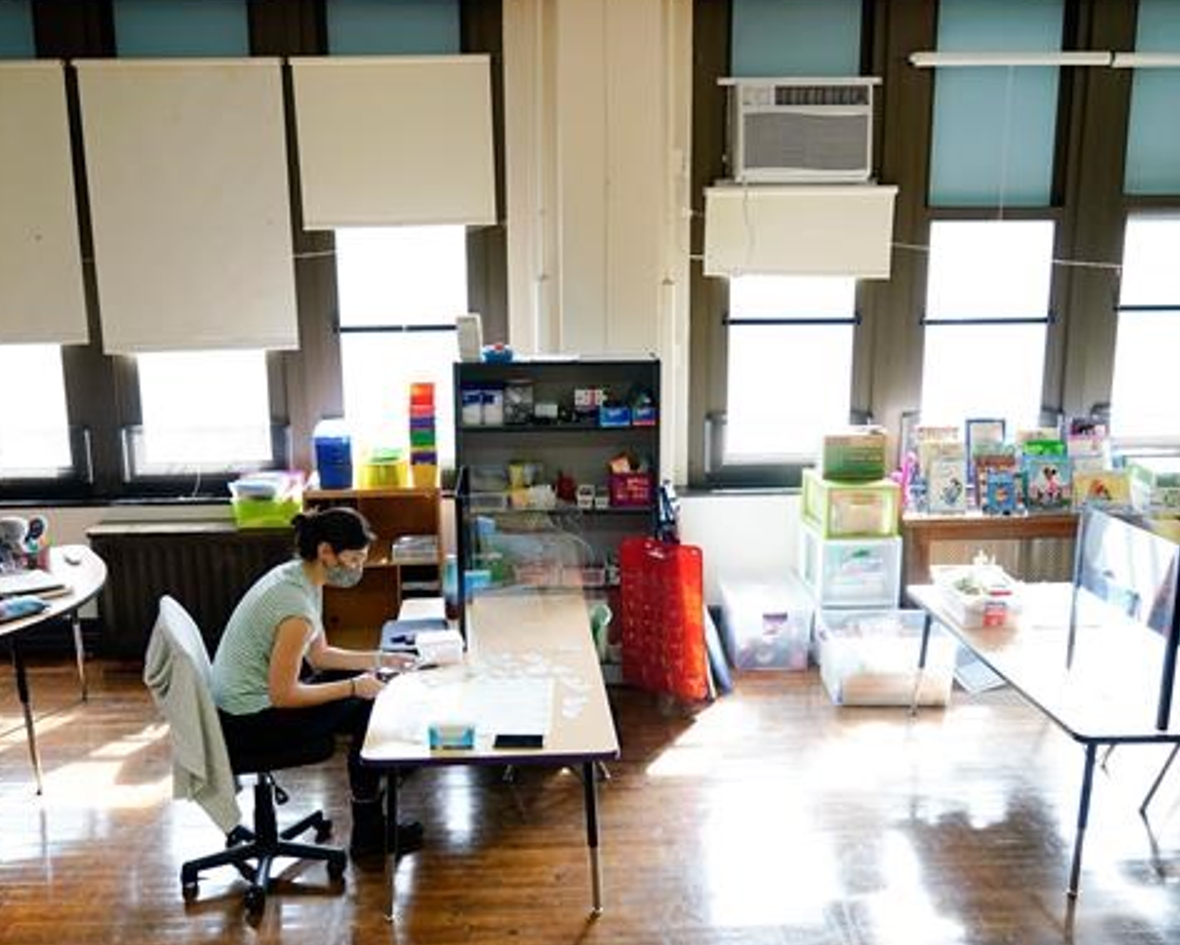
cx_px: 555
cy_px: 486
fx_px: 1083
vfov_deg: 47.1
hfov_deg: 57.1
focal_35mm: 31
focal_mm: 24
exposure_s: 1/320
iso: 1600
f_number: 2.8
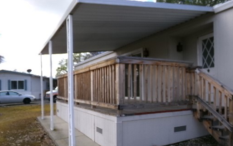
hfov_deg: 59.1
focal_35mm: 32
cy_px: 90
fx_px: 203
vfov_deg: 39.2
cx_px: 141
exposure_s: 1/300
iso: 100
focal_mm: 4.3
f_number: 3.7
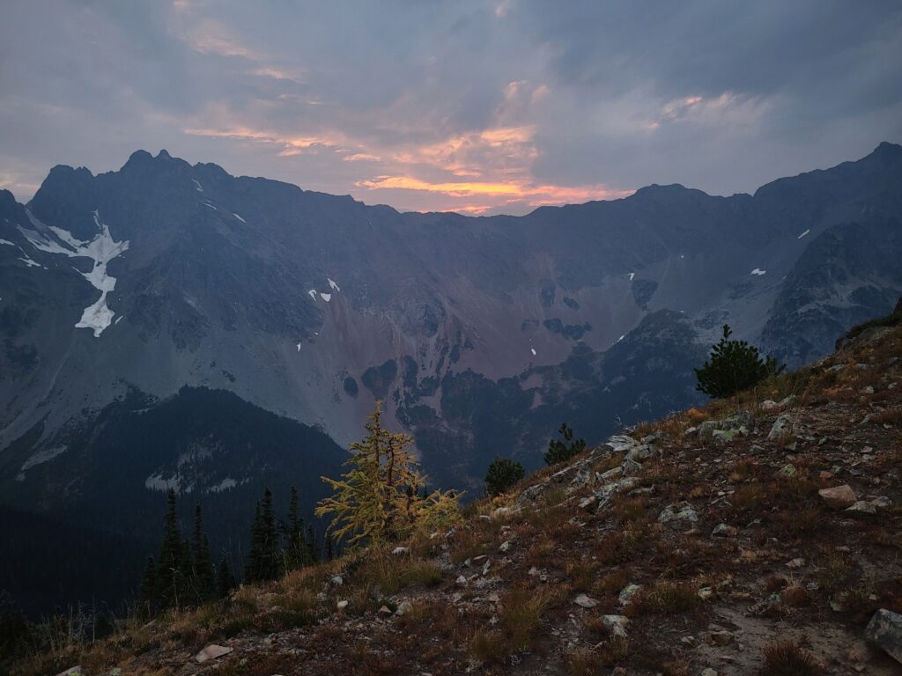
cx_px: 451
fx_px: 677
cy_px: 338
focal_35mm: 26
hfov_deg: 67.3
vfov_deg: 53.1
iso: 40
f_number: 1.8
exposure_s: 1/164
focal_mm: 5.4
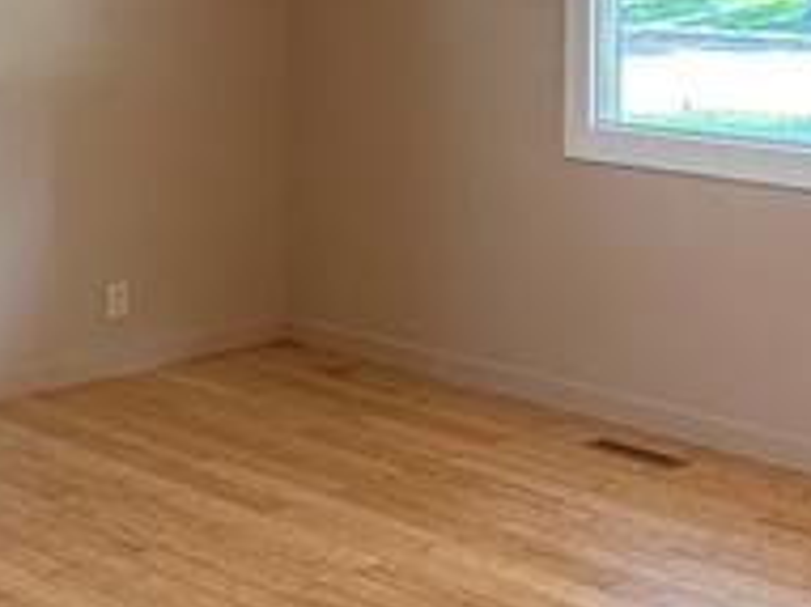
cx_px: 769
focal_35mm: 75
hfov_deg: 25.0
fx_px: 1756
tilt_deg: -3.7
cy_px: 42
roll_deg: -0.6
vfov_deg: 19.2
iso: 160
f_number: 2.2
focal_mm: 2.22
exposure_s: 1/120
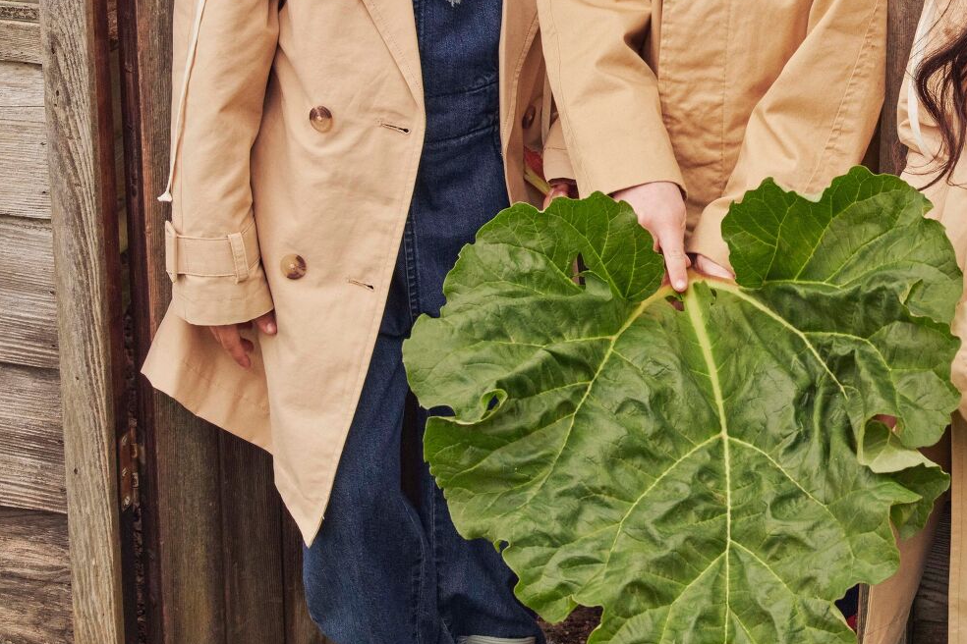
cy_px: 34
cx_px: 884
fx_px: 2122
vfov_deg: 17.0
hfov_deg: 24.9
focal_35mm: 79
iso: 800
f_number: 10
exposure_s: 1/320
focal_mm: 36
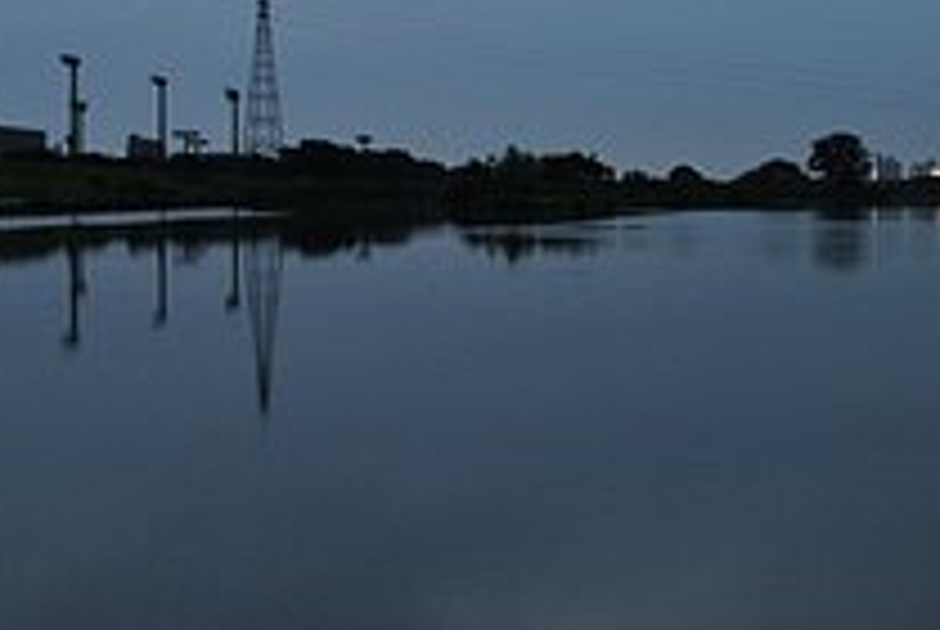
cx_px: 904
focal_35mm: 66
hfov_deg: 28.8
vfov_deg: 20.6
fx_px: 1726
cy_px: 214
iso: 200
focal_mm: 10
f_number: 5.6
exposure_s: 1/3
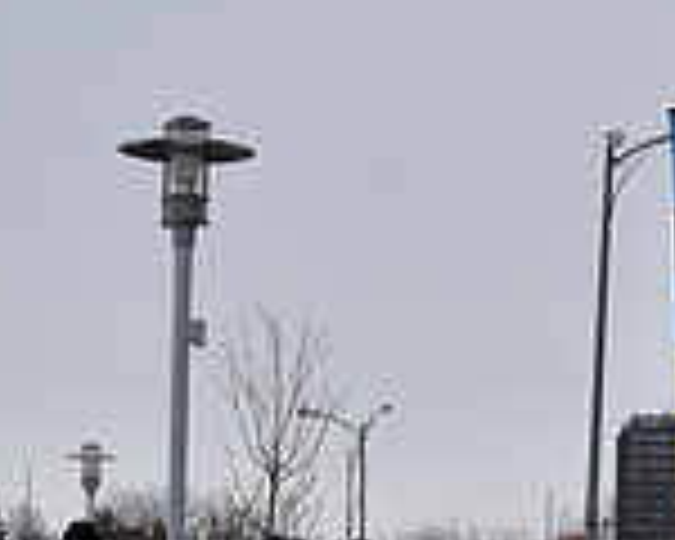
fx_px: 2617
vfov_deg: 11.4
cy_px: 740
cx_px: 306
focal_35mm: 131
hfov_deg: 14.7
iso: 400
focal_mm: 36
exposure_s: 1/400
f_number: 10
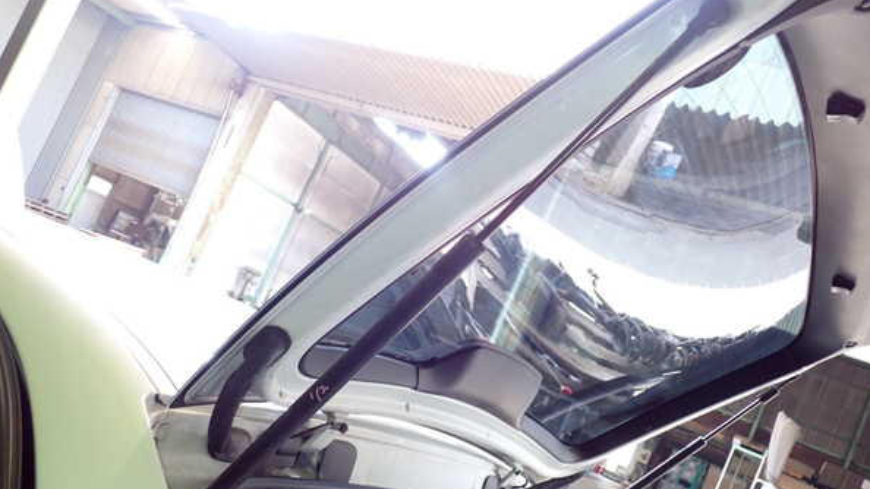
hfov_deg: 59.5
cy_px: 290
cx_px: 436
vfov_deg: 35.5
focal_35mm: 33
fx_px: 761
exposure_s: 1/40
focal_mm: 5.4
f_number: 2.3
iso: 200
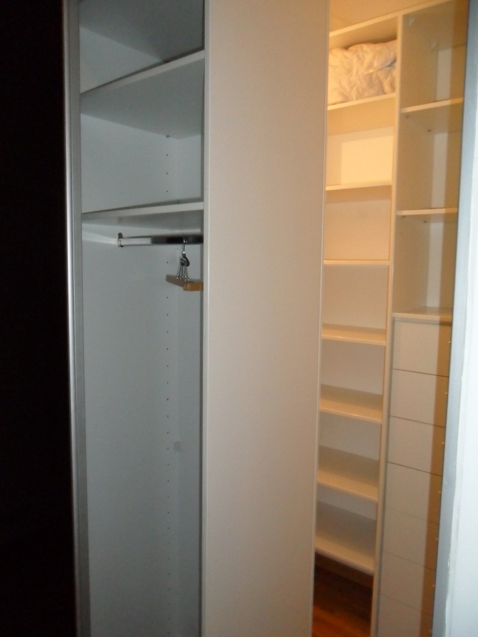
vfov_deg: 65.3
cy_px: 318
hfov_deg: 51.4
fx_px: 497
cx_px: 239
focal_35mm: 27
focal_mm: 4.9
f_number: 3.5
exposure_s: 1/45
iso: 400
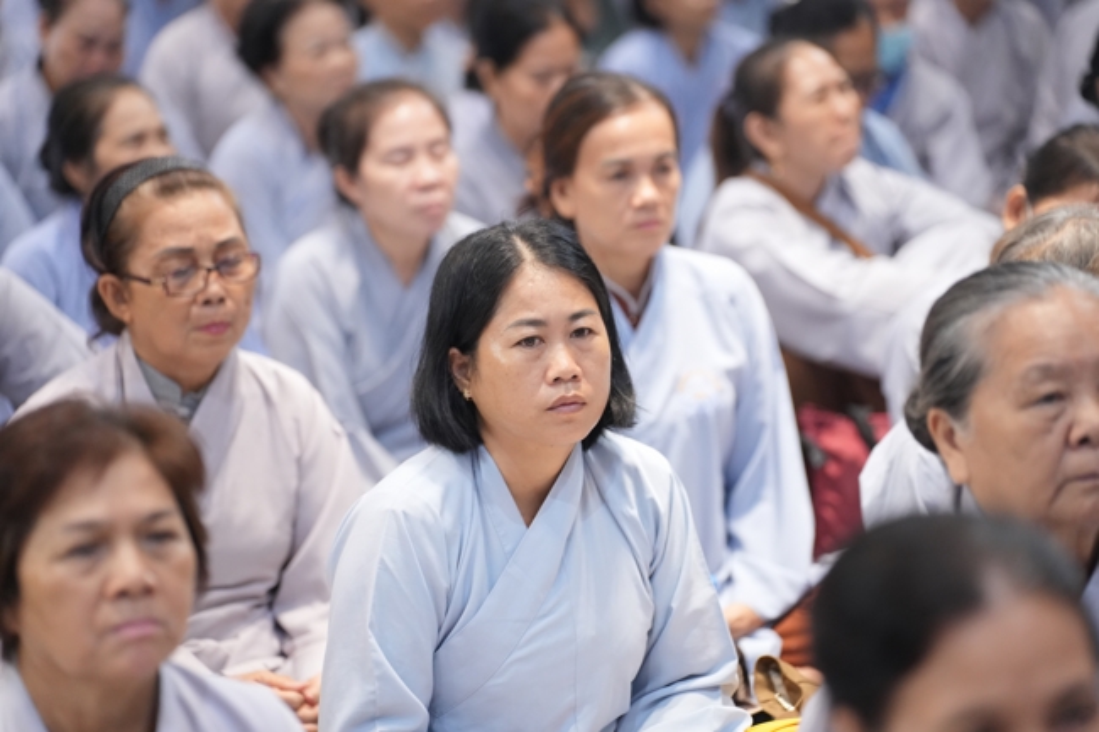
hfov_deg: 15.9
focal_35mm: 129
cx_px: 550
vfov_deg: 10.6
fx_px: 3937
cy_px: 366
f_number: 2.8
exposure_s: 1/200
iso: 3200
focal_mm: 129
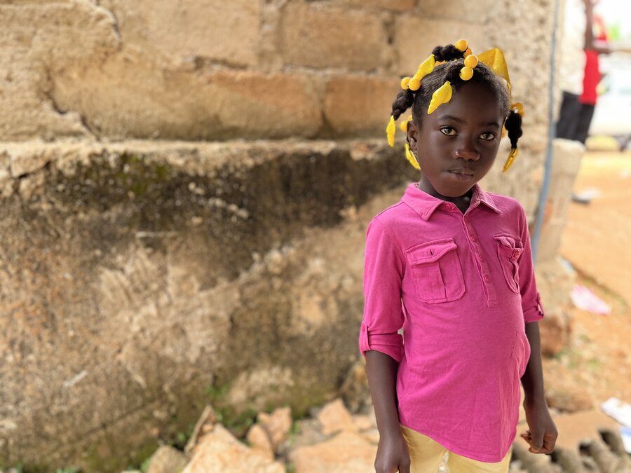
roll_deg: -0.4
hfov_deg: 67.3
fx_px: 474
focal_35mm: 26
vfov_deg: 53.1
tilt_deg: -12.1
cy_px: 236
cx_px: 316
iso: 125
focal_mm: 5.1
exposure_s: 1/104
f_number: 1.6
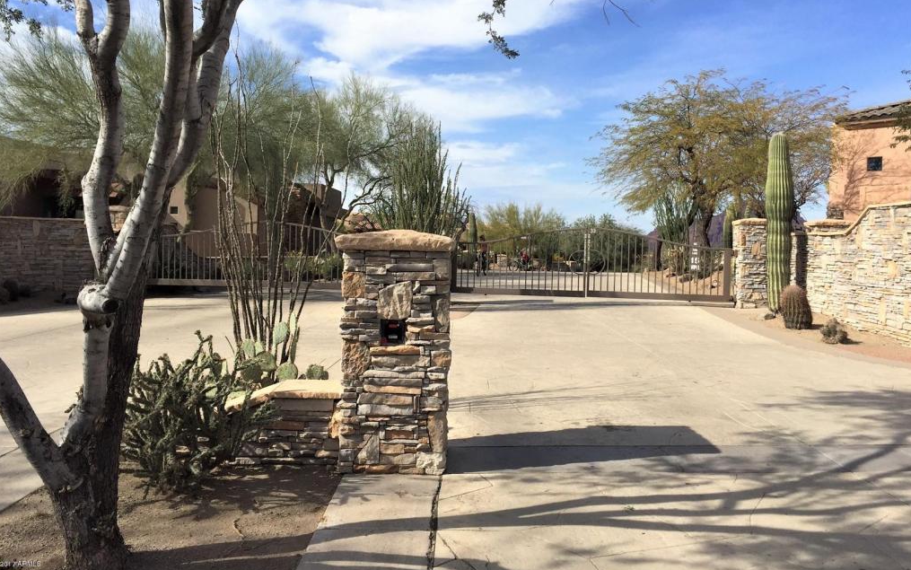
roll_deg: -1.5
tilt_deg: +0.8
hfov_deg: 61.2
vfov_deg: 40.5
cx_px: 456
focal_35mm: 31
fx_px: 770
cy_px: 242
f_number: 2.2
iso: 32
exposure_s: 1/2326
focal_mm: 4.15
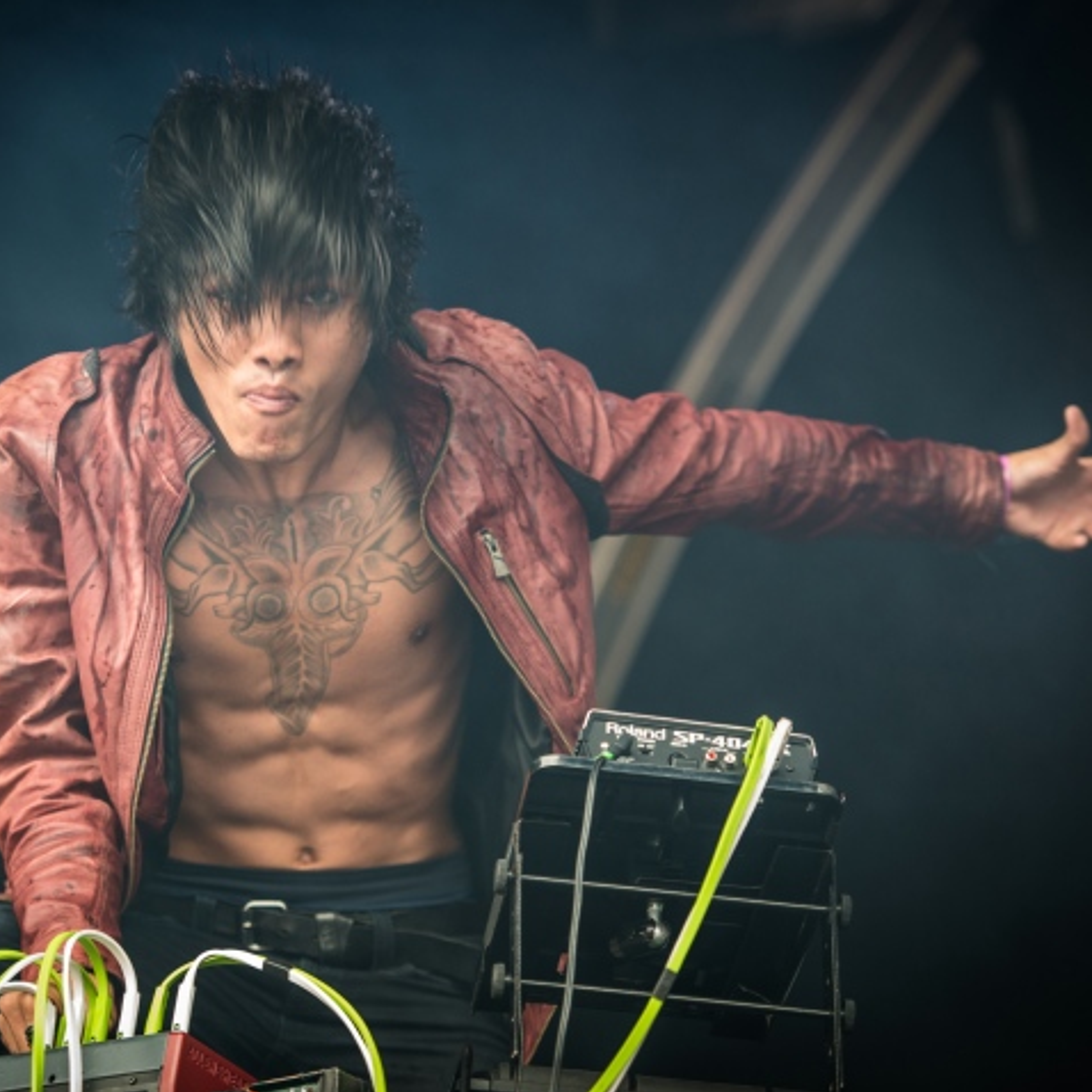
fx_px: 5710
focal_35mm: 160
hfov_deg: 10.9
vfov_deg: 10.9
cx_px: 418
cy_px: 545
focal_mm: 125
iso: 500
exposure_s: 1/400
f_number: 2.8
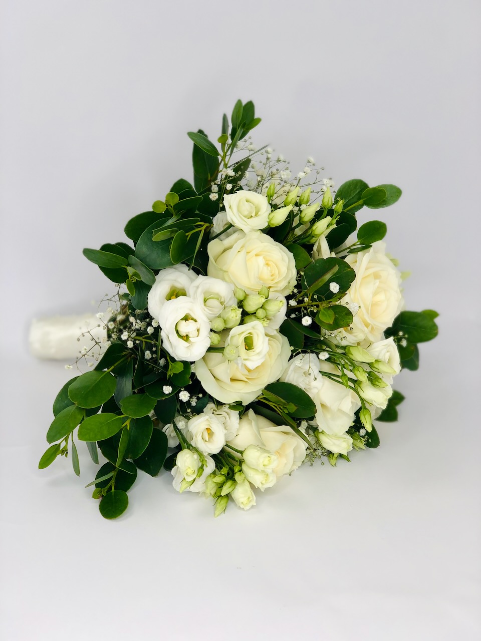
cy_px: 320
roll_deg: -1.2
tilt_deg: -19.3
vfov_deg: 36.8
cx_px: 240
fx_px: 963
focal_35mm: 52
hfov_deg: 28.0
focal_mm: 6
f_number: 2.4
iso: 32
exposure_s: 1/100
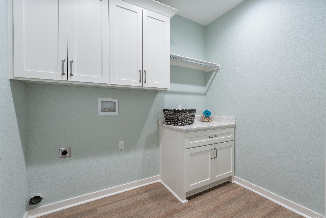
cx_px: 163
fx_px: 145
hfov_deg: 96.7
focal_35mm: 16
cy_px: 109
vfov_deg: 73.8
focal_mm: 16
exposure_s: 1/8
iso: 640
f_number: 9
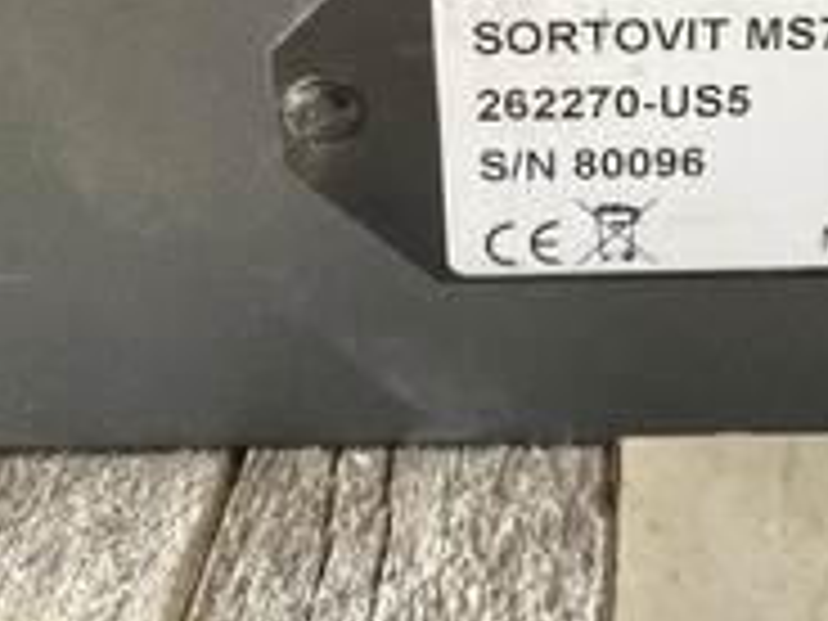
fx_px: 1507
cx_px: 680
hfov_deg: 29.9
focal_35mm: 63
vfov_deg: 22.4
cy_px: 4
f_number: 1.8
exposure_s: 1/40
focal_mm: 3
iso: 320
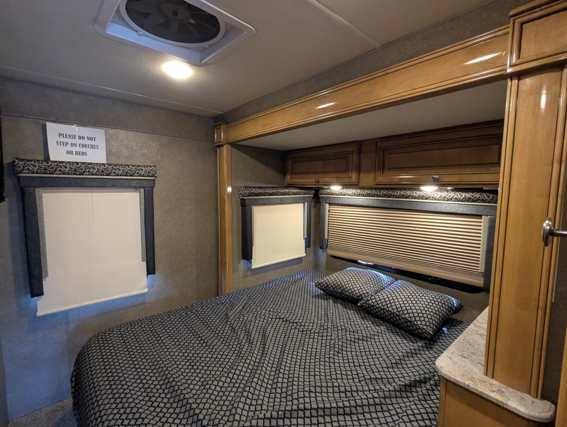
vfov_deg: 78.2
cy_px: 214
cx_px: 284
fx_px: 262
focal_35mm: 16
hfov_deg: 94.4
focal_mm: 2.35
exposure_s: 1/41.5
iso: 402
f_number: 2.2
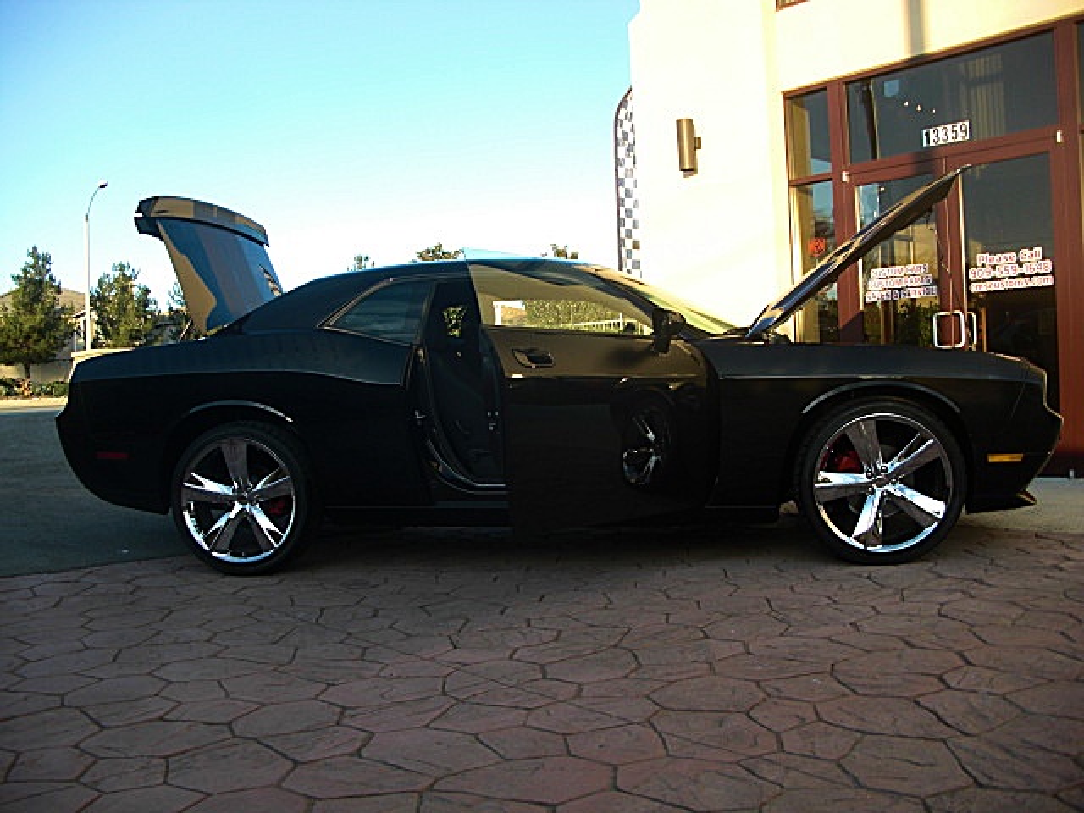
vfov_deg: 39.7
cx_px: 542
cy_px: 406
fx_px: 1127
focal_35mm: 36
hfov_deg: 51.4
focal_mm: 6.3
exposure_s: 1/200
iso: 50
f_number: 2.8
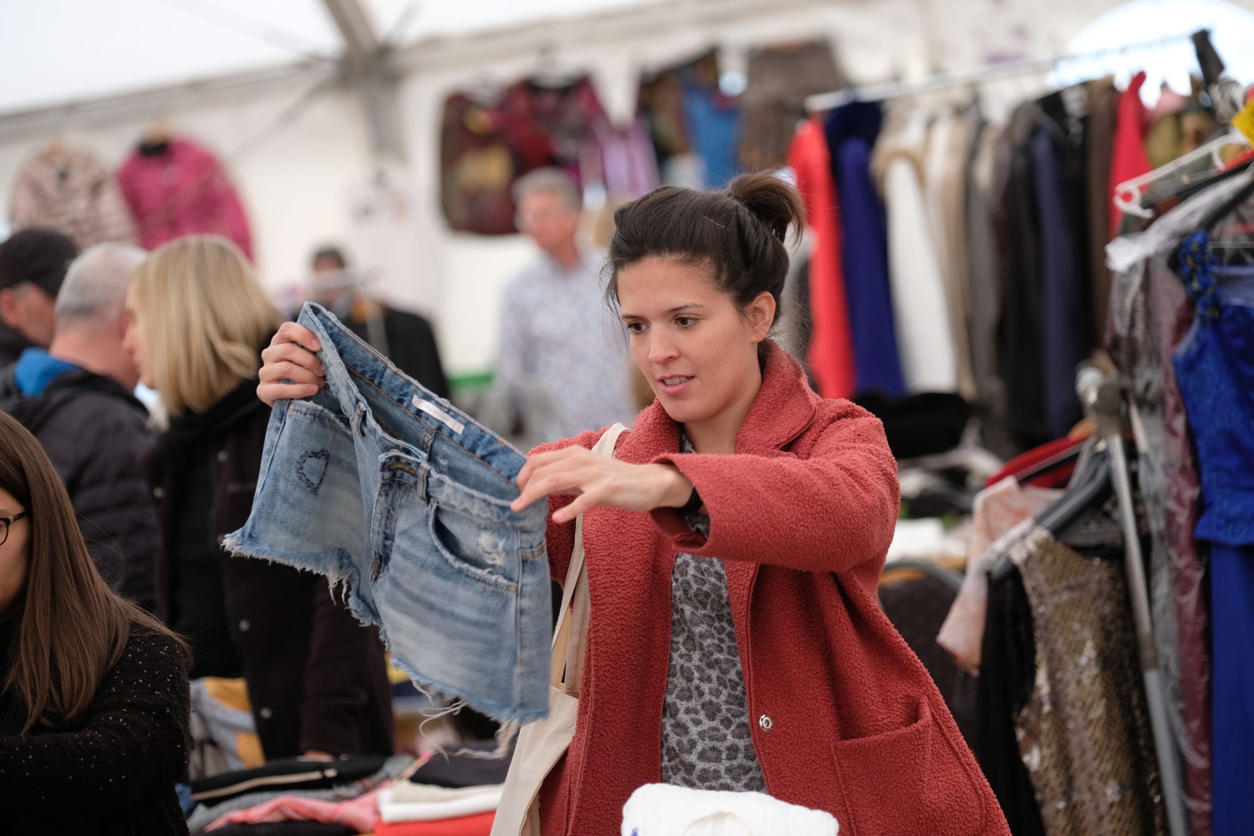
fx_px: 5329
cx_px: 627
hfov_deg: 13.4
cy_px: 418
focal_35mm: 153
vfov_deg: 9.0
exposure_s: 1/320
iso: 640
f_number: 2.8
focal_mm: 102.2
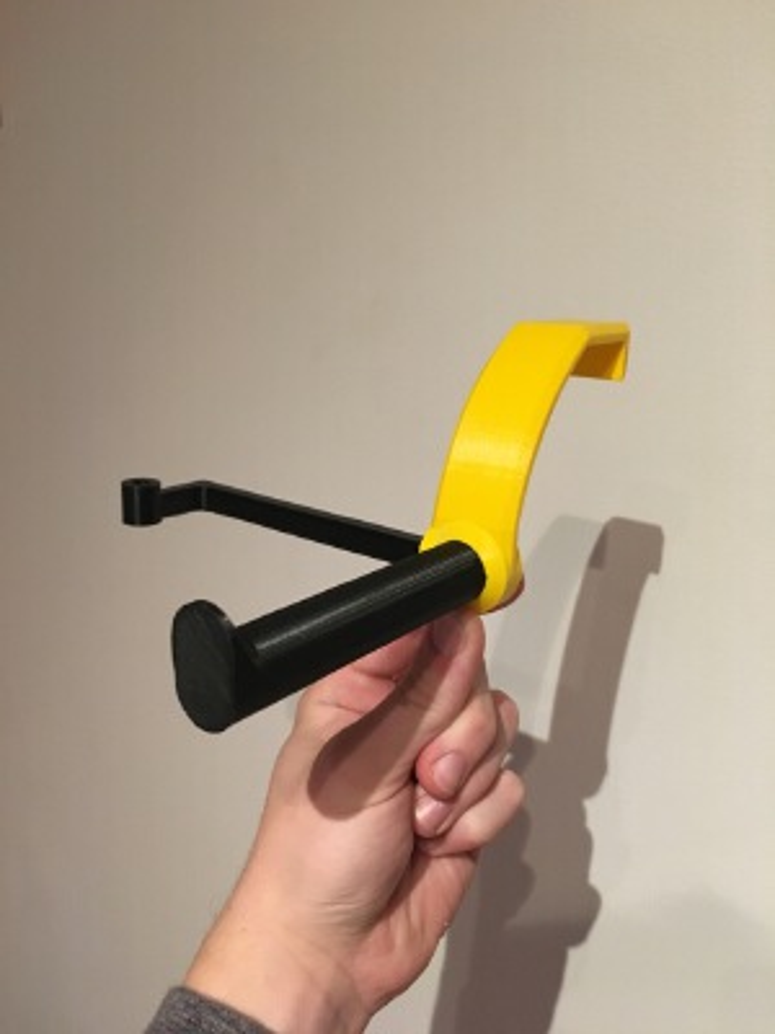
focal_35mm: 29
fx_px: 866
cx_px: 388
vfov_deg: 61.7
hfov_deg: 48.2
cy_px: 517
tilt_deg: -10.1
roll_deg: +5.5
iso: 200
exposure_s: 1/25
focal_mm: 4.15
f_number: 2.2
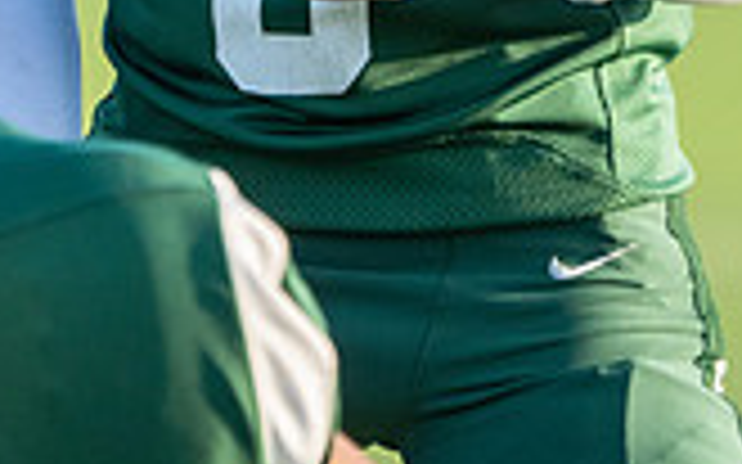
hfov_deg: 1.2
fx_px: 36003
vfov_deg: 0.7
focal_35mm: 1781
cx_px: 569
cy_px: -439
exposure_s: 1/1250
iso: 1000
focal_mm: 400
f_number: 5.6
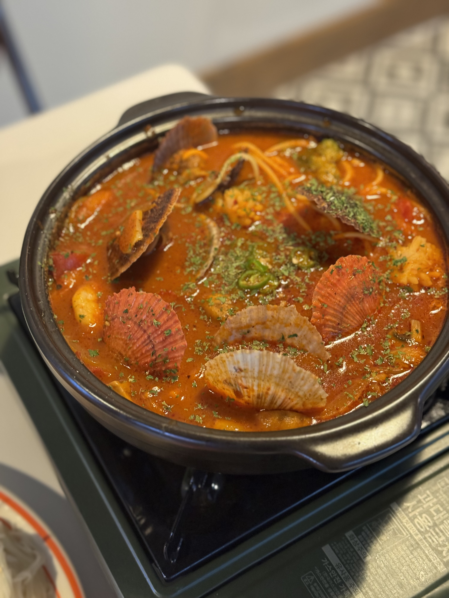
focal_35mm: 48
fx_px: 830
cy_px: 299
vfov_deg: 39.7
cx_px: 224
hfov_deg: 30.3
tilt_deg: -50.8
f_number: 1.78
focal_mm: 6.86
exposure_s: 1/30
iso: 500
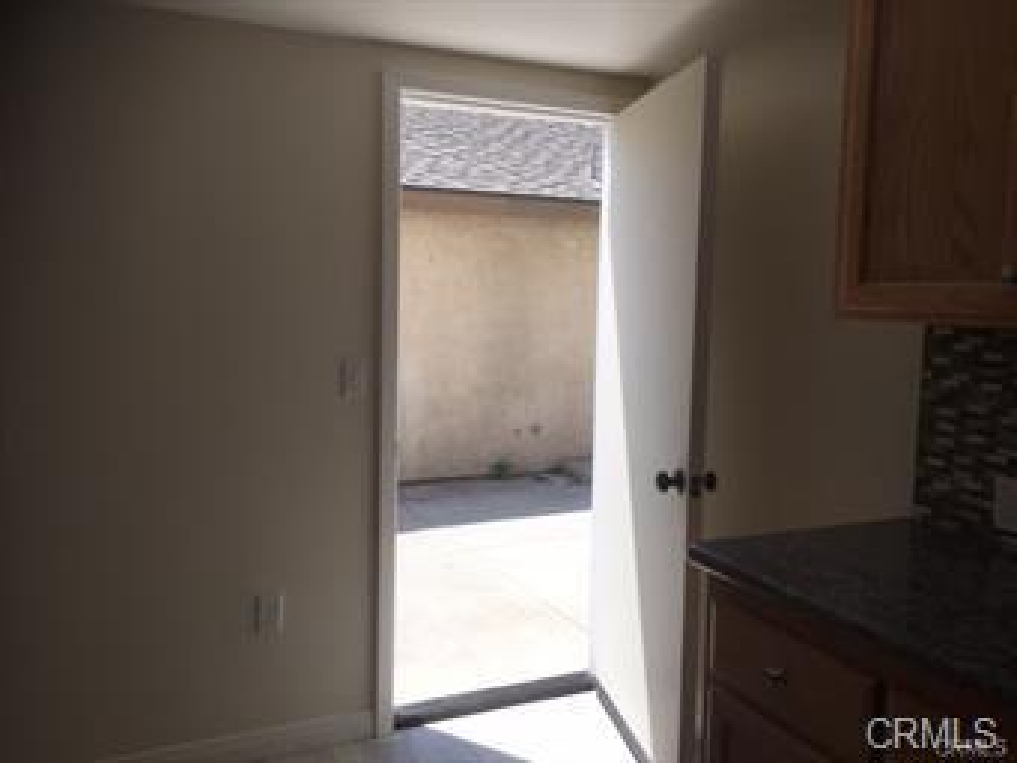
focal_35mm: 29
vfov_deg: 48.3
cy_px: 382
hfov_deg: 61.6
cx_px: 508
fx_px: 852
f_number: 2.2
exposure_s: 1/1199
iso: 32
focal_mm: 4.15
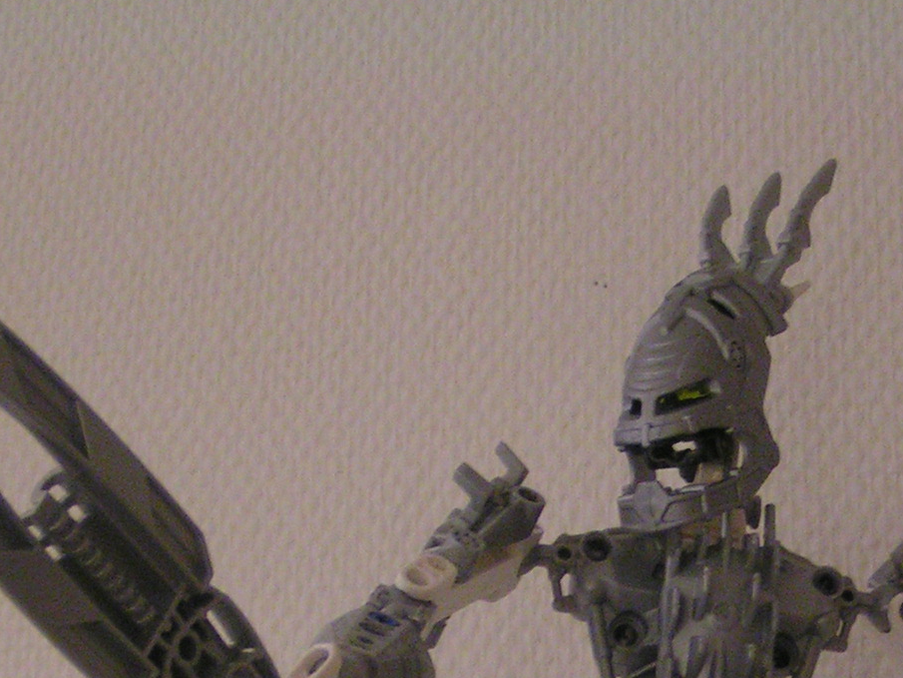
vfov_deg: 16.7
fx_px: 2244
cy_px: 704
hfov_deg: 22.6
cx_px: 622
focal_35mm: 86
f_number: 2.8
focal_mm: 5.8
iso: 200
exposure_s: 1/20
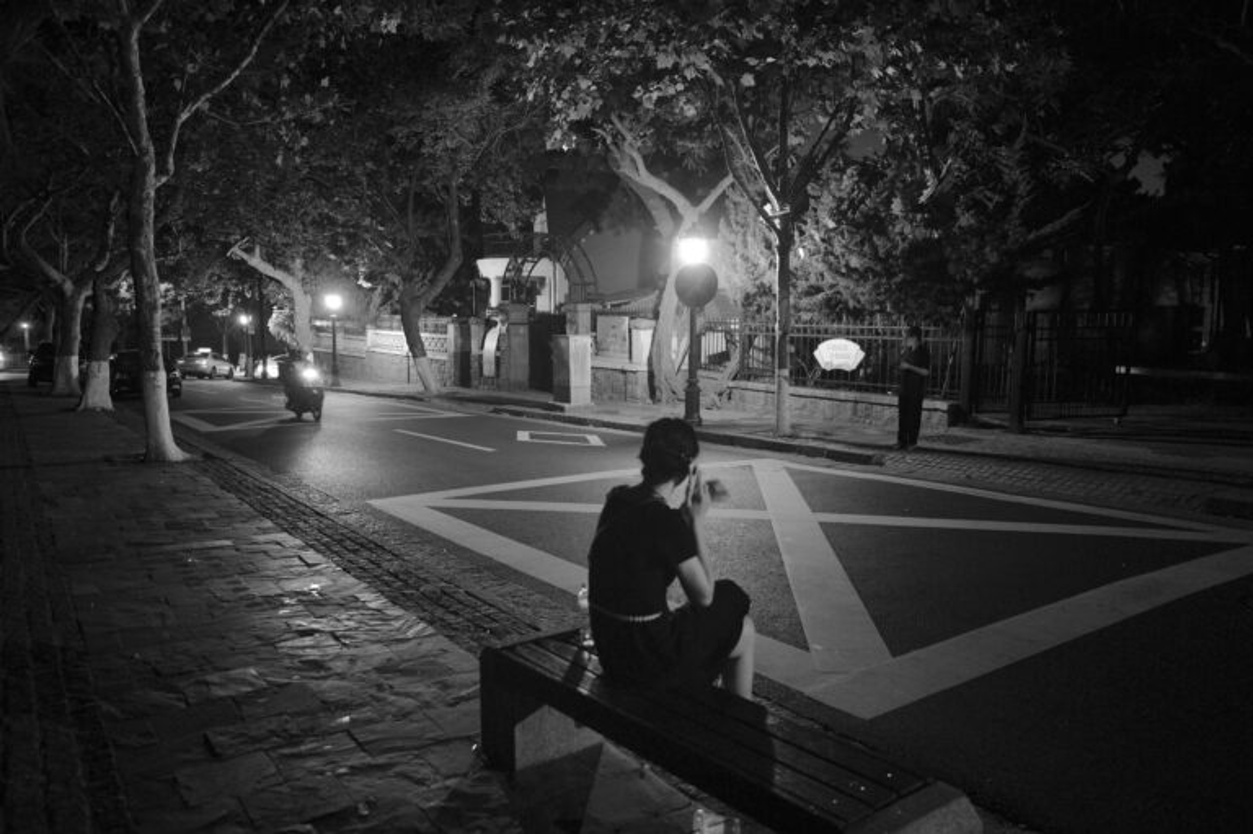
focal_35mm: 26
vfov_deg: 49.5
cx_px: 626
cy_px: 417
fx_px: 904
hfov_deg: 69.4
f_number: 2.8
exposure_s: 1/25
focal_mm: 26
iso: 3200
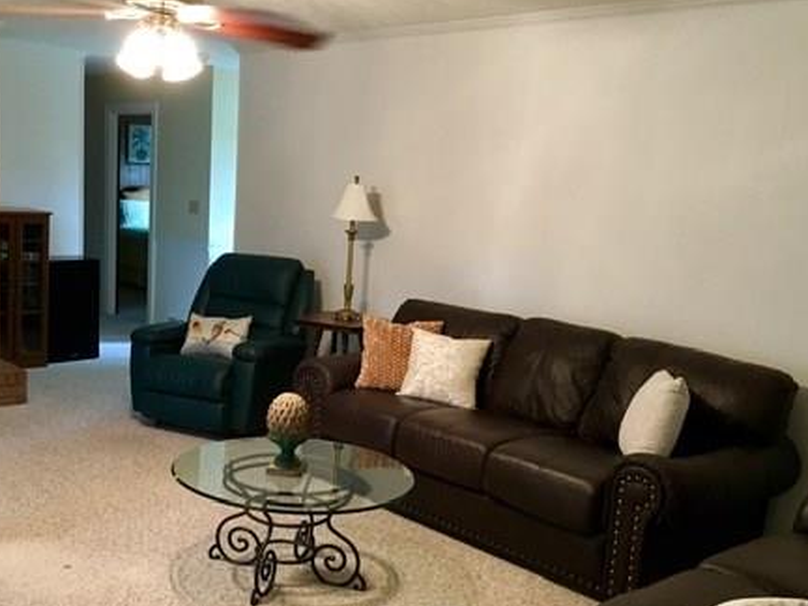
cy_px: 350
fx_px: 1004
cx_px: 269
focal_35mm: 43
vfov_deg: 33.5
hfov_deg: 43.2
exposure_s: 1/24
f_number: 2.2
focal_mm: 4.15
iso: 200
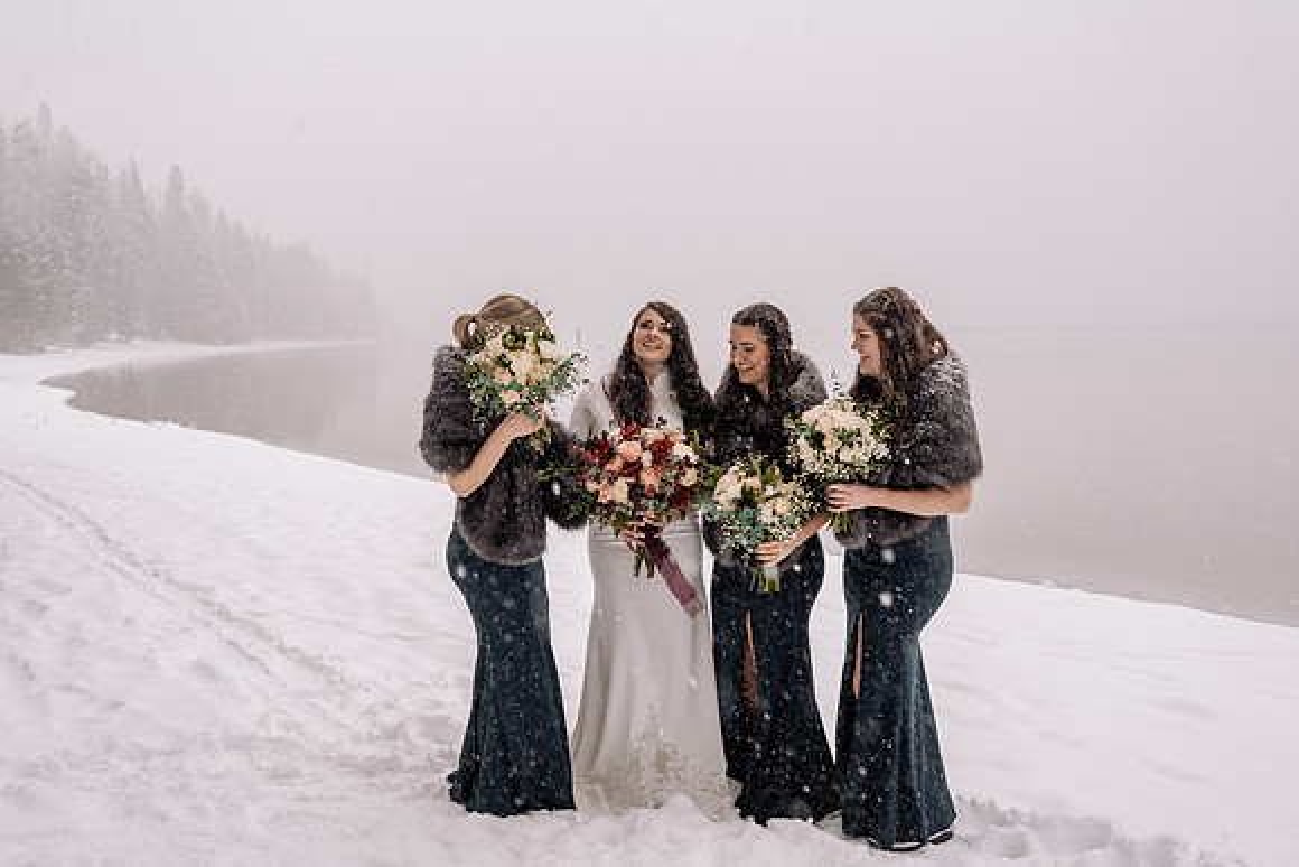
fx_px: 1277
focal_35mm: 35
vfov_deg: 37.5
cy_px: 434
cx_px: 650
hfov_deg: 53.9
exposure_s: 1/250
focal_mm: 35
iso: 1250
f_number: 5
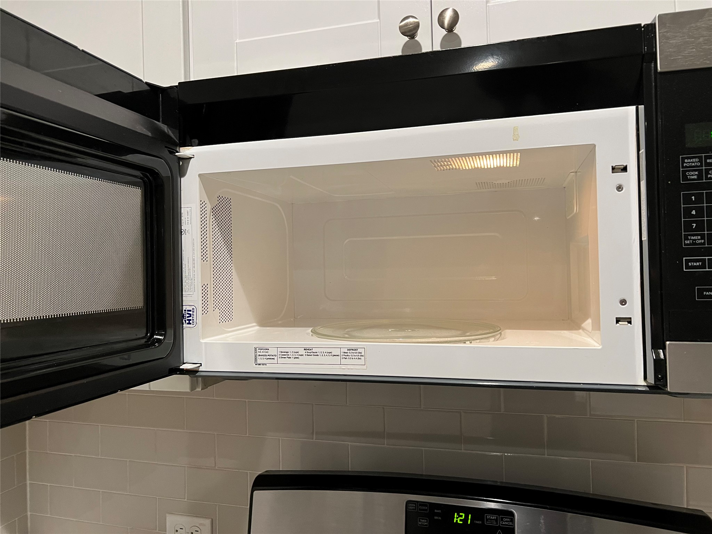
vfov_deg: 53.1
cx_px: 356
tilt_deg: -0.6
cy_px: 267
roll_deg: +1.7
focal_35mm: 26
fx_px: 535
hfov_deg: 67.3
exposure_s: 1/60
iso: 200
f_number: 1.5
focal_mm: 5.7
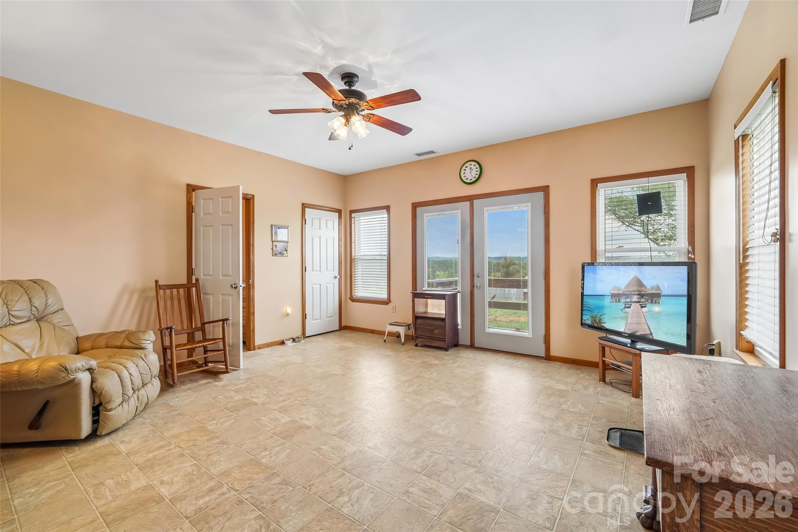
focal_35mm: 15
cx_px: 399
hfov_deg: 100.4
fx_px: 332
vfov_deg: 77.3
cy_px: 266
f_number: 8
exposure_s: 1/20
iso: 400
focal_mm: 10
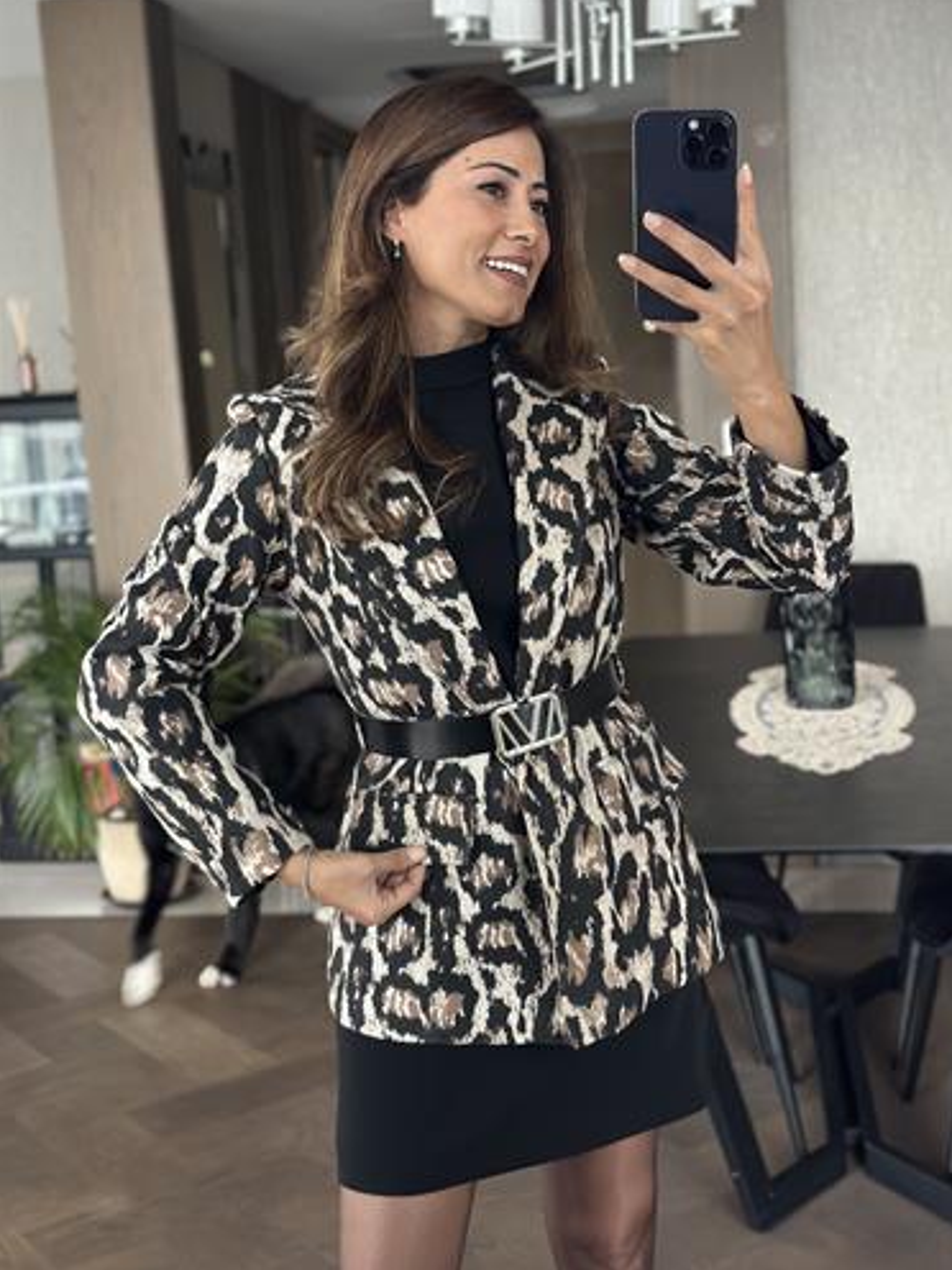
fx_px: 1797
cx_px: 481
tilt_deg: -20.6
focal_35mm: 49
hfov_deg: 29.7
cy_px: 632
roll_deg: +5.2
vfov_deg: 38.9
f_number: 1.78
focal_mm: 6.86
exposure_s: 1/55
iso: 400
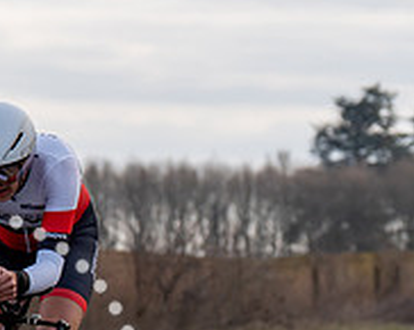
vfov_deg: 3.5
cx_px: 59
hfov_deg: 4.4
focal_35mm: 441
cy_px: 303
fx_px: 5395
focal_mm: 89
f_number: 4
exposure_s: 1/800
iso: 160
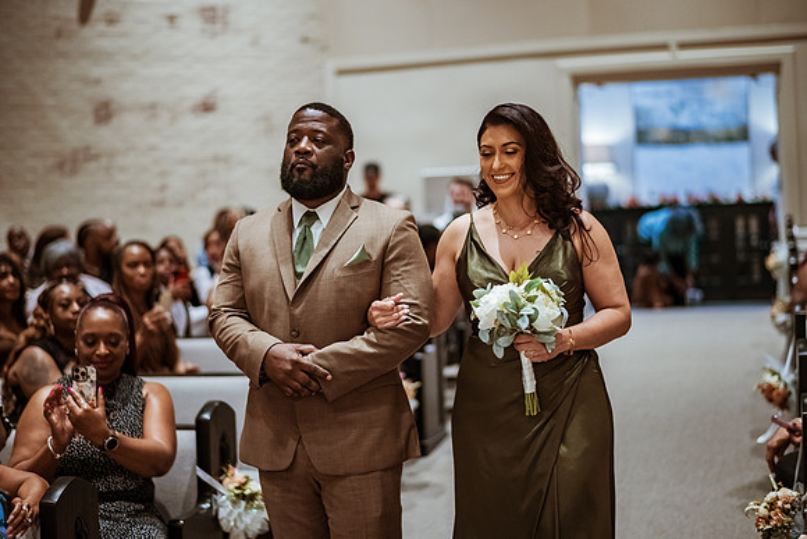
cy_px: 270
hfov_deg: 34.5
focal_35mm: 58
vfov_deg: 23.4
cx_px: 404
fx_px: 1300
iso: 1600
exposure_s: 1/640
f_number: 1.4
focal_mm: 58
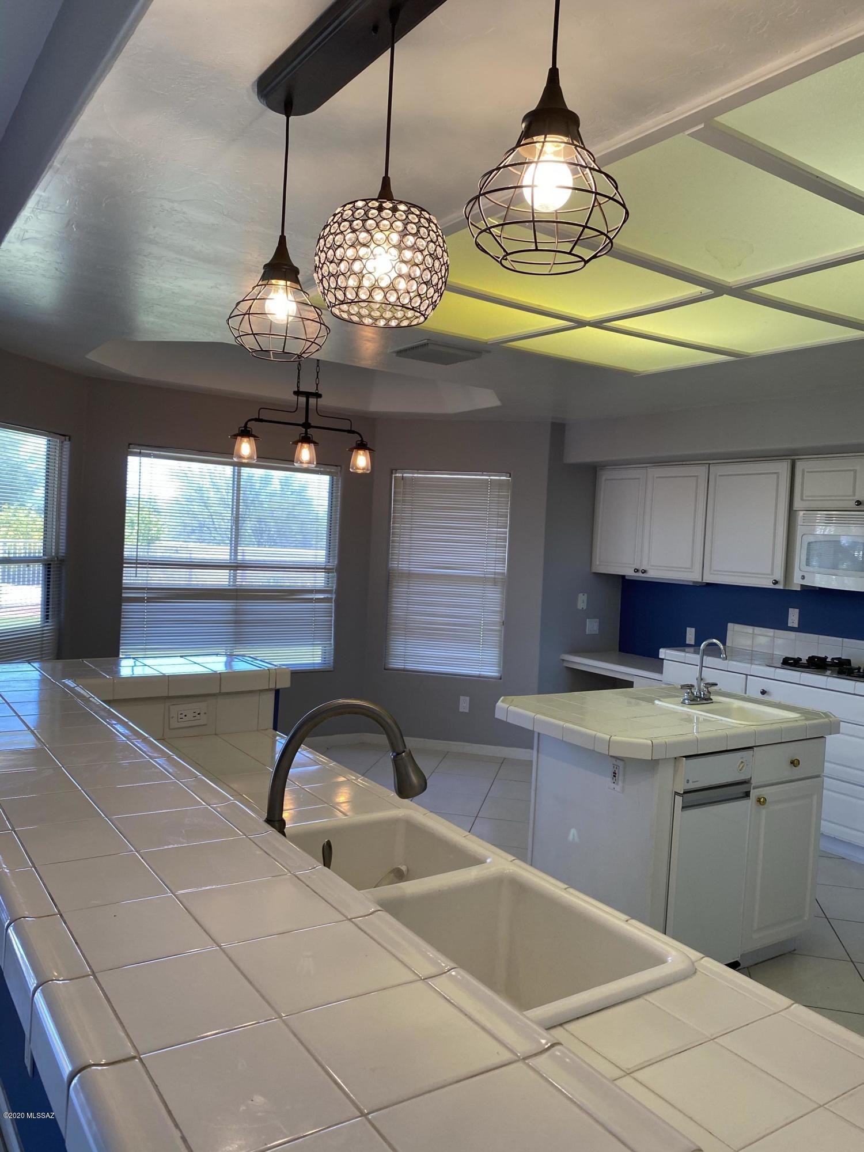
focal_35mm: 26
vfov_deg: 67.3
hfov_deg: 53.1
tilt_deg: -1.9
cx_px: 432
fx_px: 865
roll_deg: -2.9
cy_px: 576
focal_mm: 4.25
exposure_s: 1/120
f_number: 1.8
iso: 80
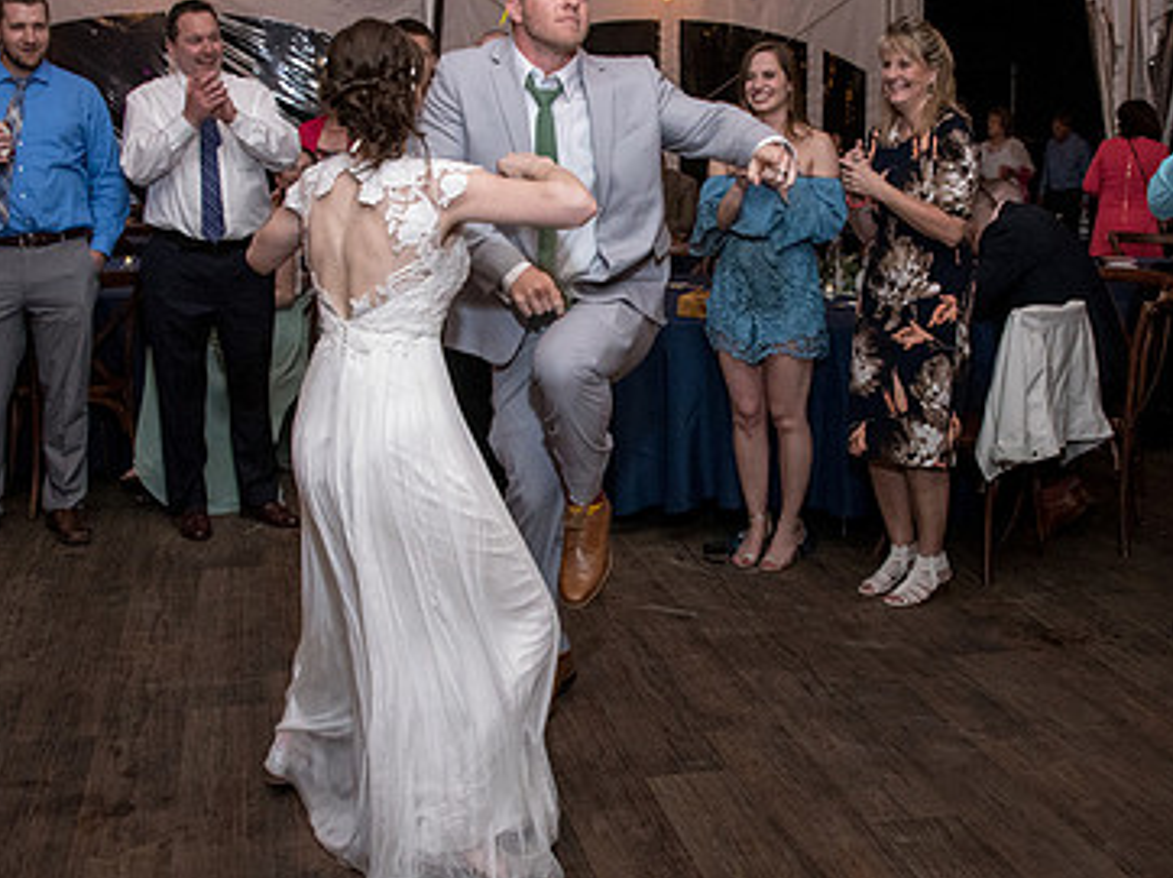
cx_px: 625
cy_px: 366
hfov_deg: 42.9
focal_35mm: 44
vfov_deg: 32.8
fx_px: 1490
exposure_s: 1/100
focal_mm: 16
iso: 1600
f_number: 5.6
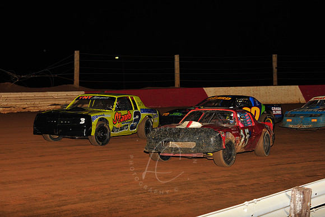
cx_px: 162
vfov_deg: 15.9
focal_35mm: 86
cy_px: 108
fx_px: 776
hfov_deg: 23.7
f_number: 6.3
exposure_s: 1/320
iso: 800
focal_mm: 86
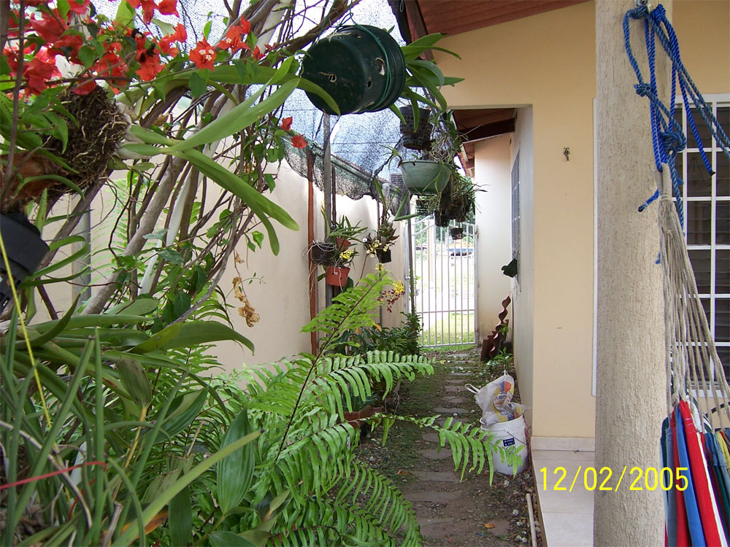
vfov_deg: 42.9
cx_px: 365
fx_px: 696
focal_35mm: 33
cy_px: 274
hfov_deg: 55.4
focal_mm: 5.5
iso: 80
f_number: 3.4
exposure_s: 1/125
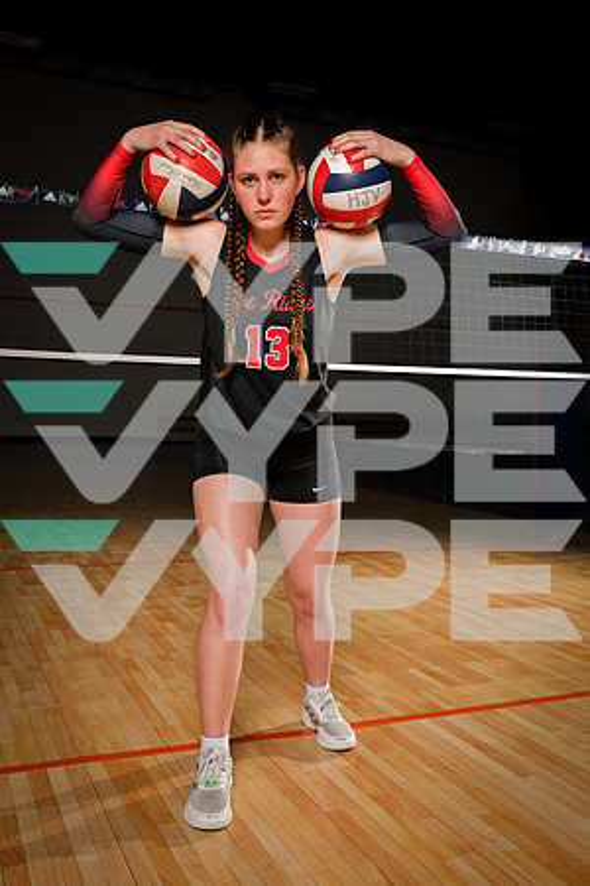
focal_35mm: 36
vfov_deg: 53.1
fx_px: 885
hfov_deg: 36.9
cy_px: 443
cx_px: 295
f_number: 7.1
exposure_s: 1/320
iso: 1000
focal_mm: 36
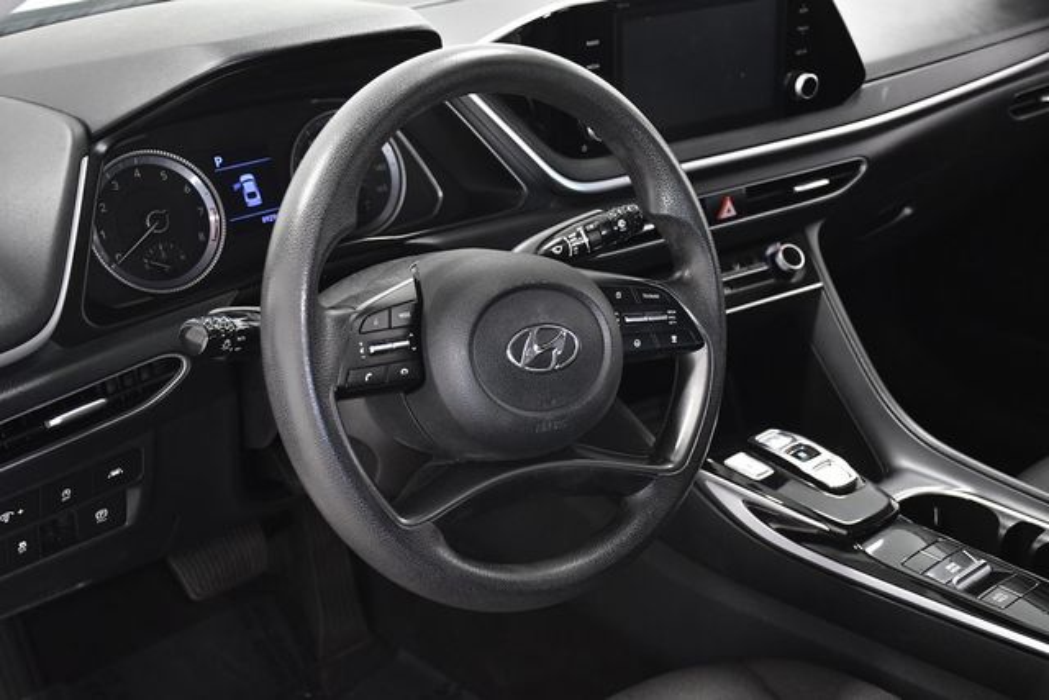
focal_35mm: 48
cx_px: 524
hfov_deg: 41.1
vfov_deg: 28.1
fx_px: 1399
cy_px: 350
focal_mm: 32
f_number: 4
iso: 2500
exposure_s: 1/160
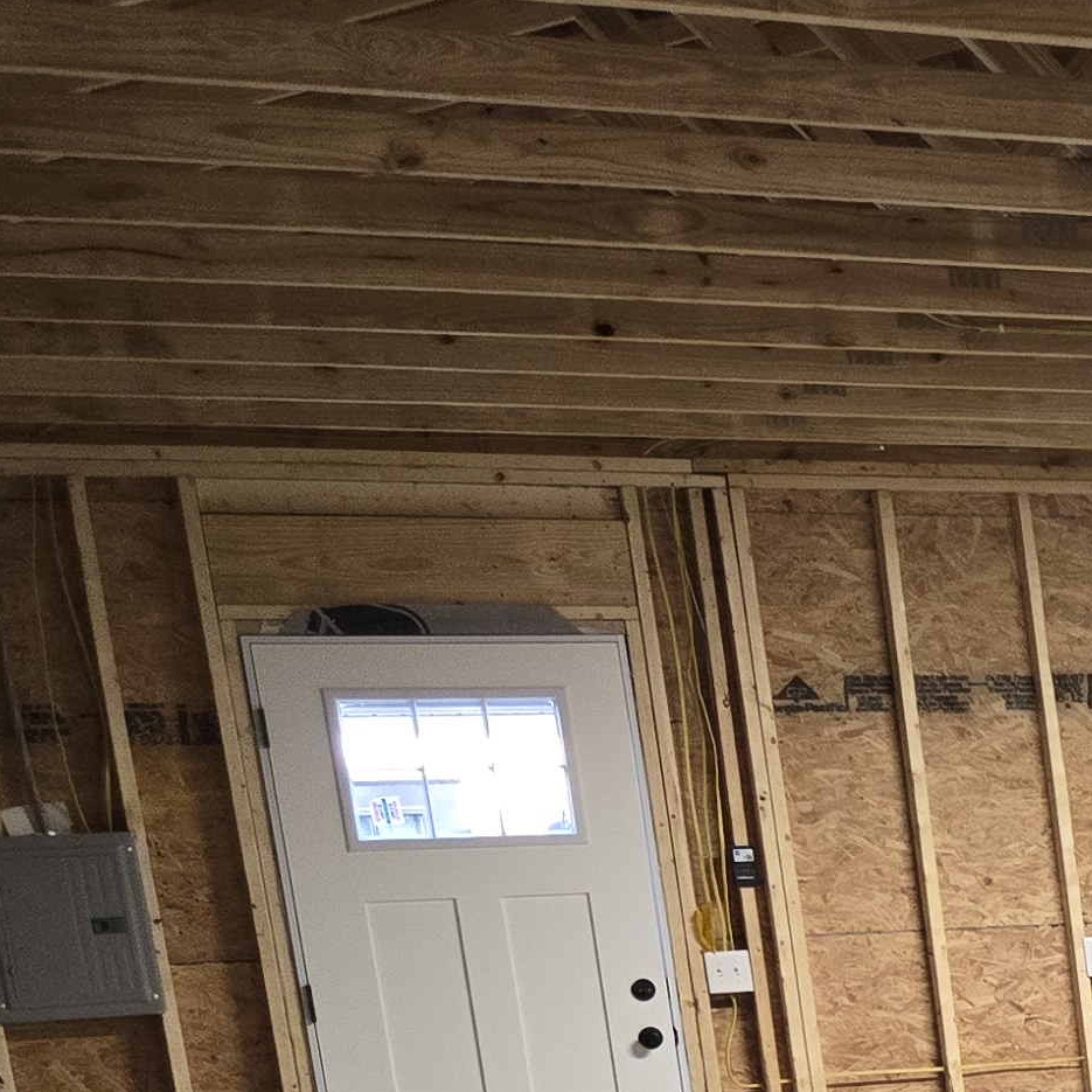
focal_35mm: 87
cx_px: 2068
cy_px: 1496
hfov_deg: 16.2
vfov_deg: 18.3
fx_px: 3105
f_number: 1.8
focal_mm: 5.4
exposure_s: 1/120
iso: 250
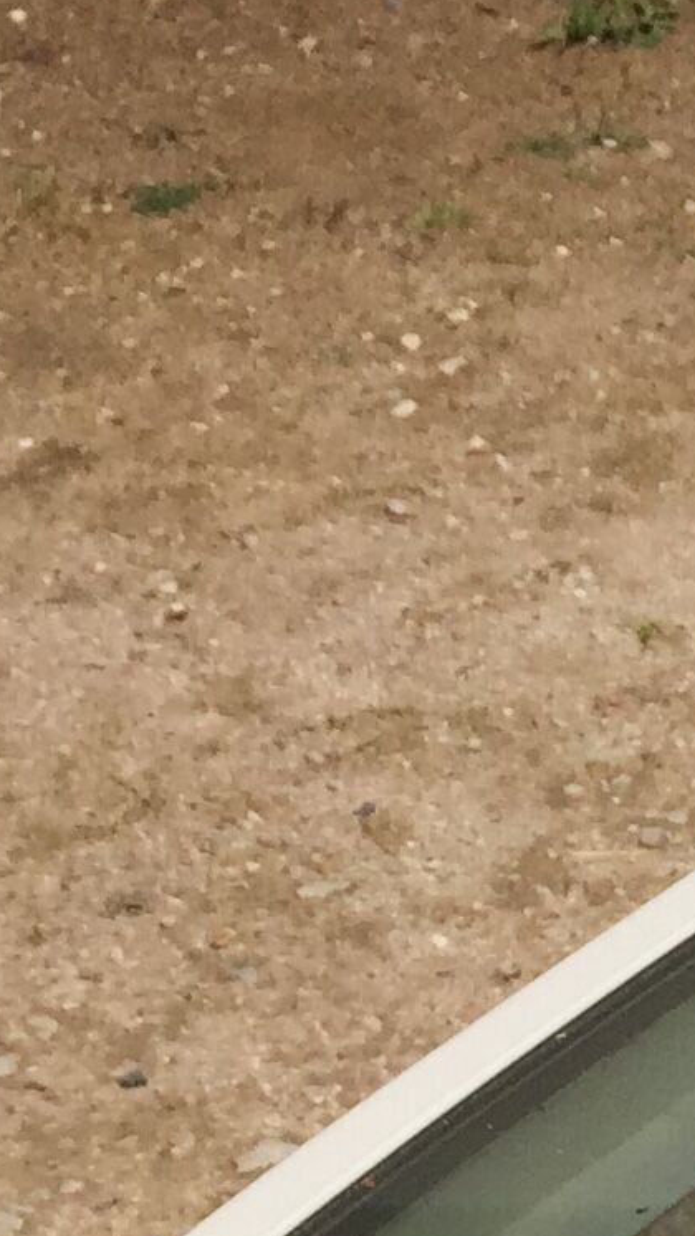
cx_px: 1766
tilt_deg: -44.8
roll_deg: +0.6
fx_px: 4523
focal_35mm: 138
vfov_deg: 13.8
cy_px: 2240
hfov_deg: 8.0
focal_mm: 4.15
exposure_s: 1/6623
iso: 32
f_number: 2.2
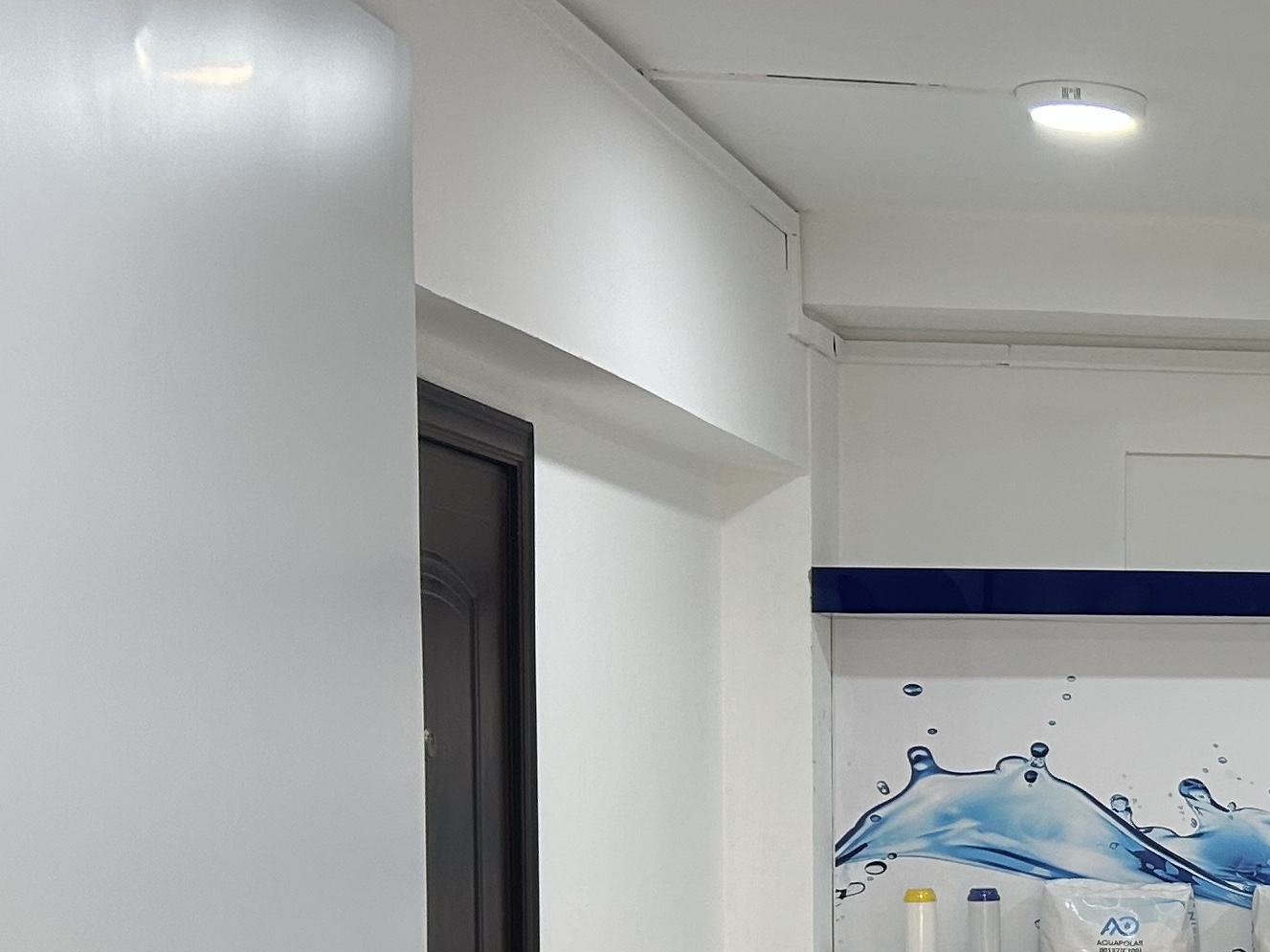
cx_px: 1853
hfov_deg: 21.2
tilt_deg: -2.0
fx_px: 2898
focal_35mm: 79
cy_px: 827
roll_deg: -0.1
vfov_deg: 18.4
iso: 80
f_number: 1.5
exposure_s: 1/100
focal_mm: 5.7
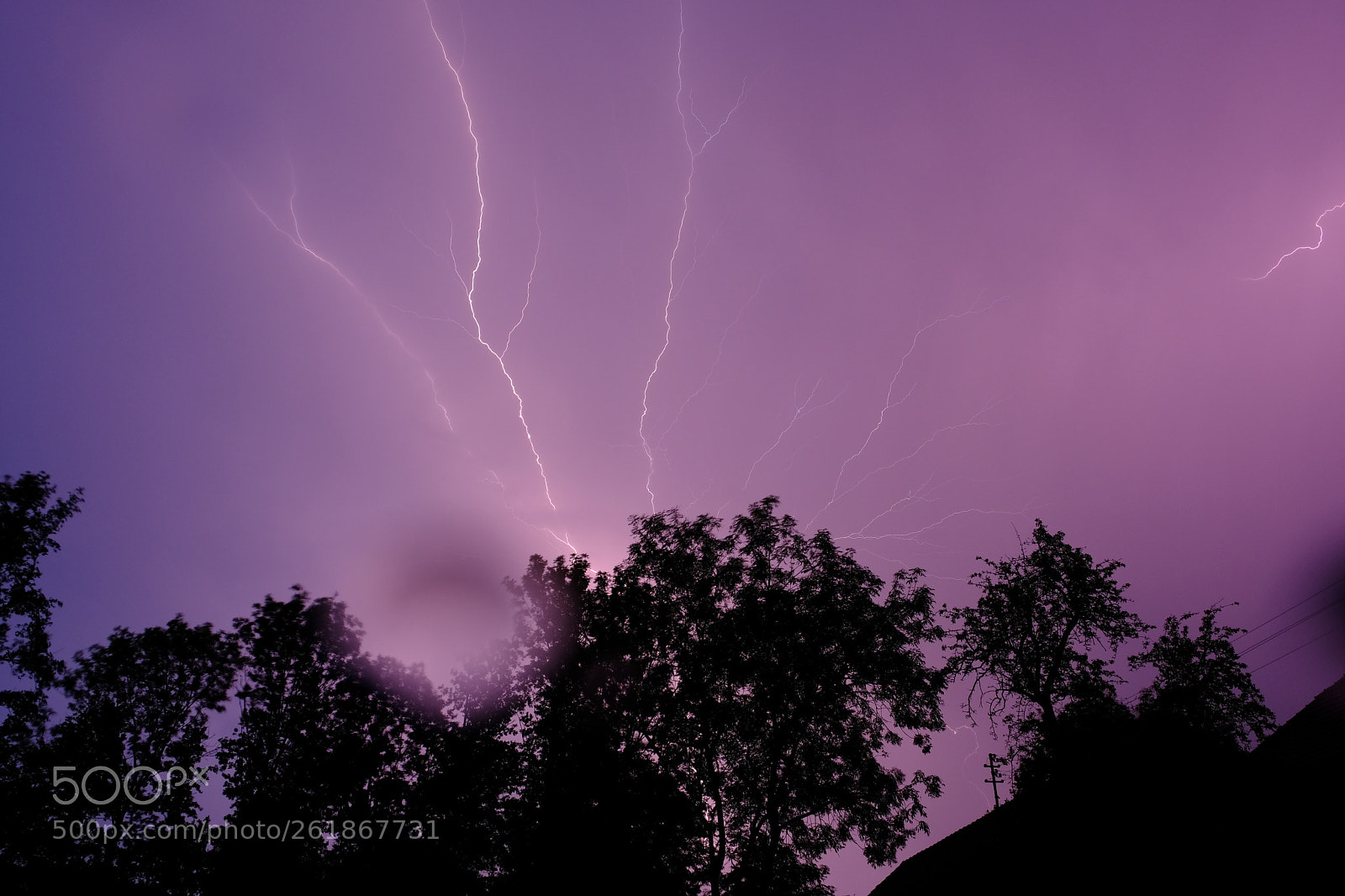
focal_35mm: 27
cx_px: 672
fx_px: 1008
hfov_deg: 67.4
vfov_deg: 47.9
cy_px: 448
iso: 200
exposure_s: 10
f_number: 10
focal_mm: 18
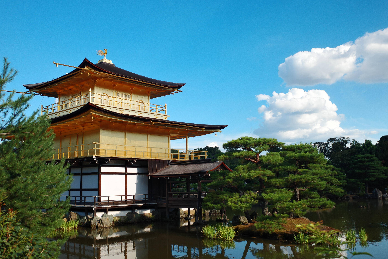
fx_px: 377
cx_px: 194
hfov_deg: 54.4
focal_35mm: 35
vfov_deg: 37.9
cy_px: 130
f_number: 2.8
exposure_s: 1/500
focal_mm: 18.3
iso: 200
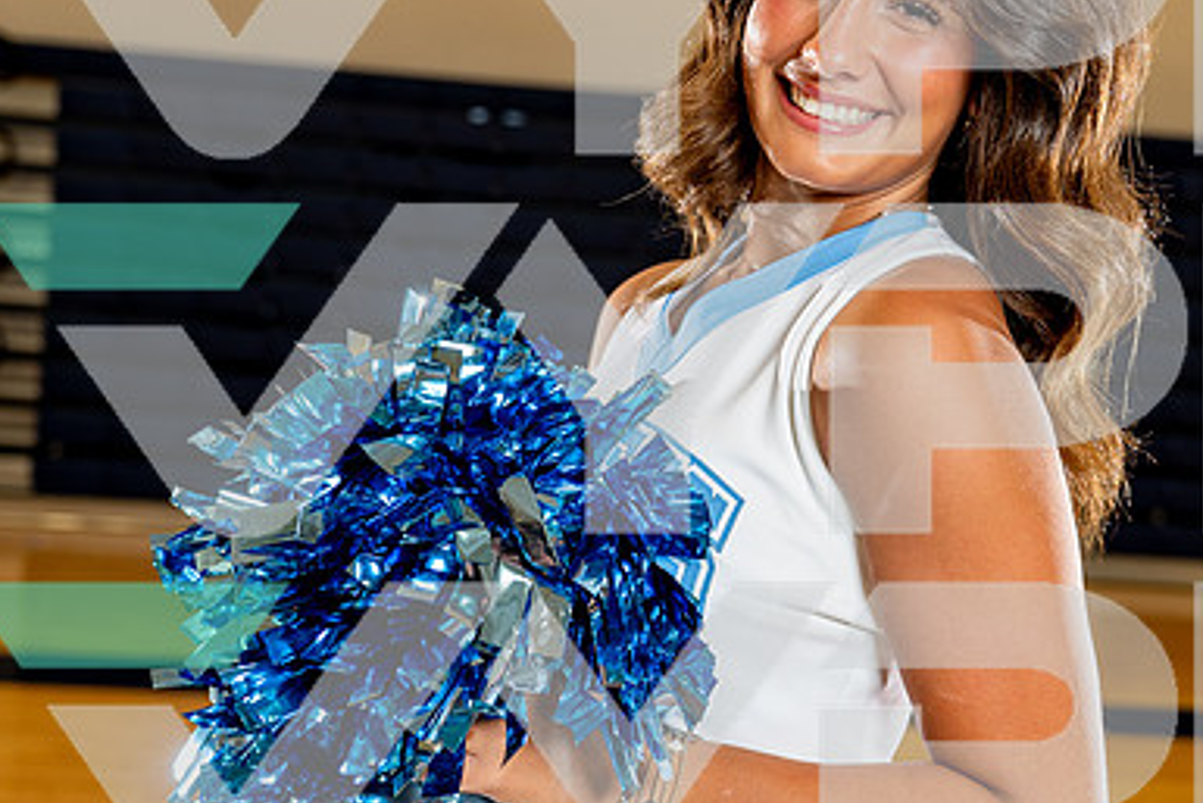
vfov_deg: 18.9
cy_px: 370
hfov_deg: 28.0
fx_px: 2407
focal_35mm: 72
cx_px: 756
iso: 320
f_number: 4
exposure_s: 1/250
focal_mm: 43
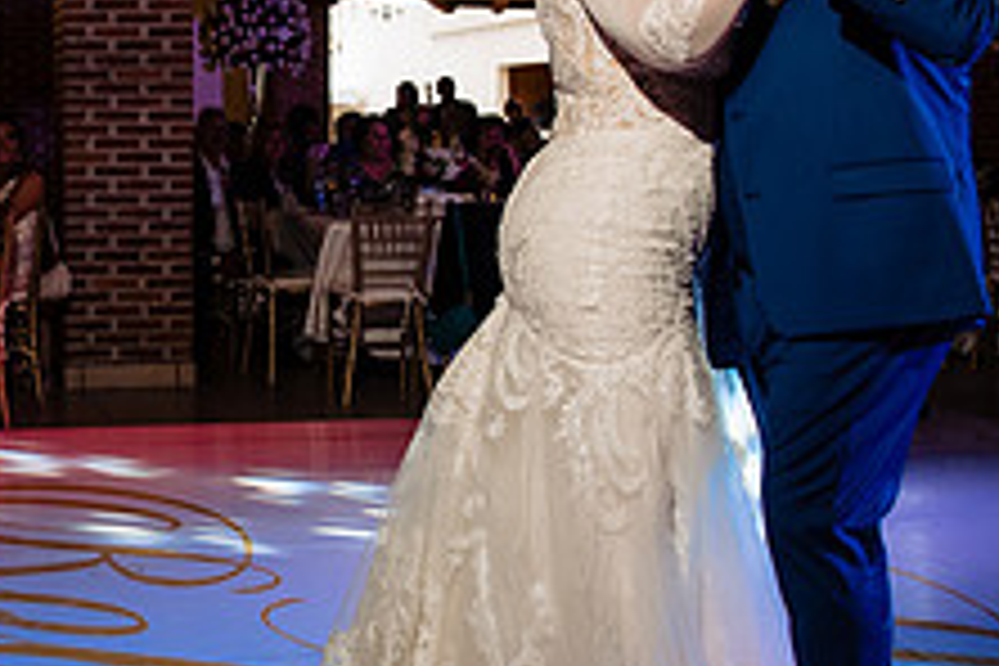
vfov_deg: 20.7
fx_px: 1804
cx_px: 158
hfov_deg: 30.0
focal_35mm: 65
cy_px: 128
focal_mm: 24
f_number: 8
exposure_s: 1/100
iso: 2000
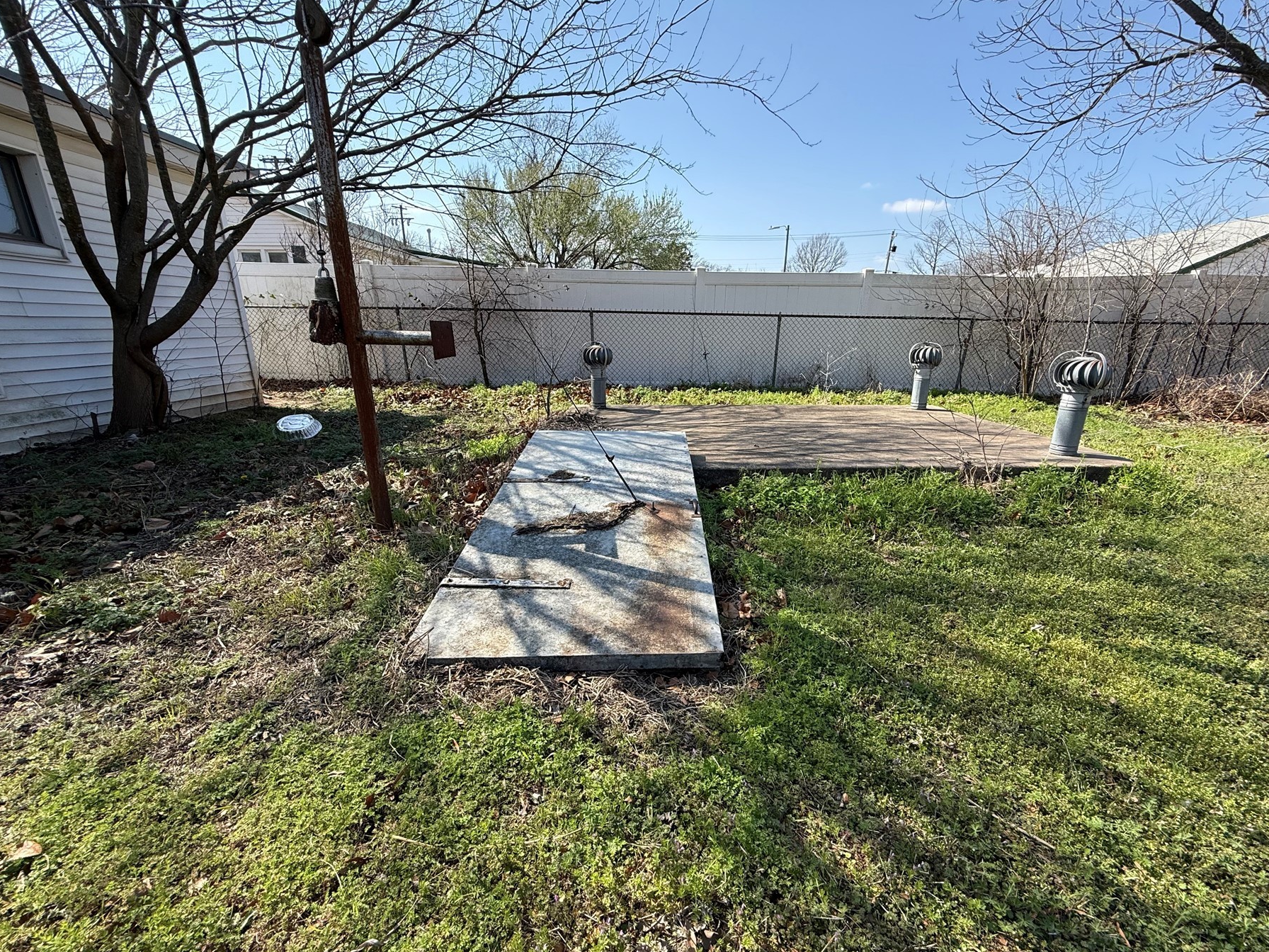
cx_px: 654
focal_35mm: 15
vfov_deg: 81.7
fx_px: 550
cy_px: 487
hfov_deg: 98.1
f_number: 2.2
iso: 50
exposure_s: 1/853
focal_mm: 2.22
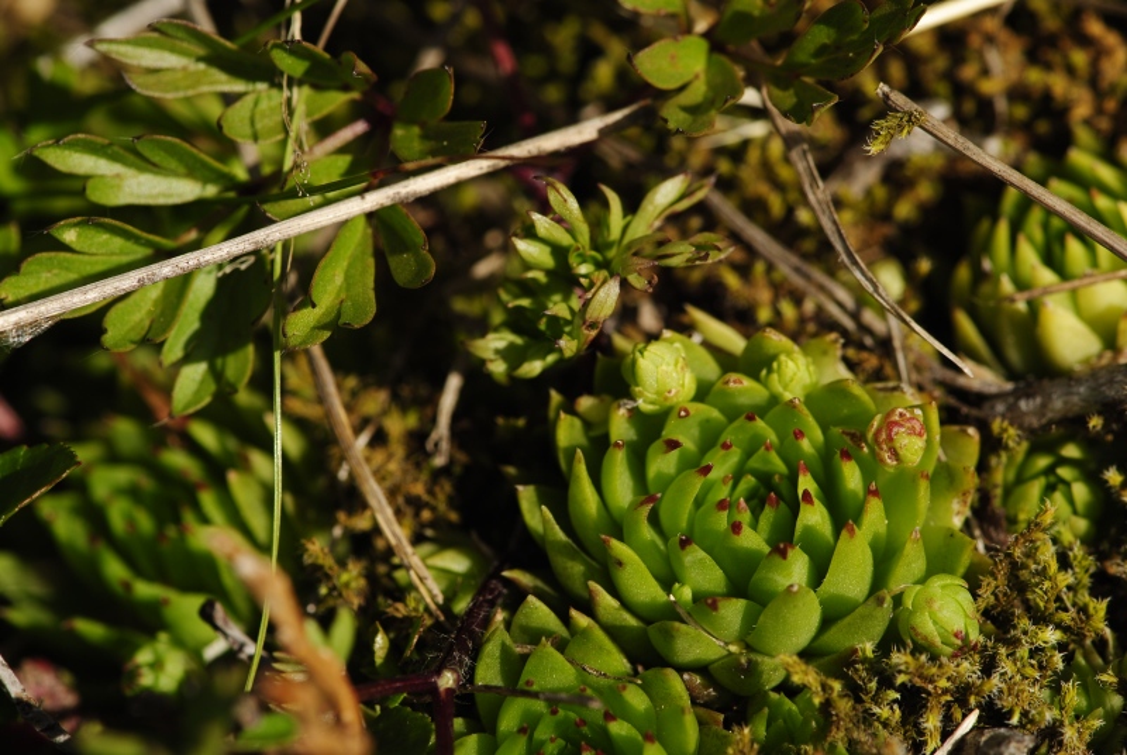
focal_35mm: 128
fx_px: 3997
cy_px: 378
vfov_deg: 10.8
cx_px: 564
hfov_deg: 16.0
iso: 100
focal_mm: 85
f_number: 8
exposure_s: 1/250
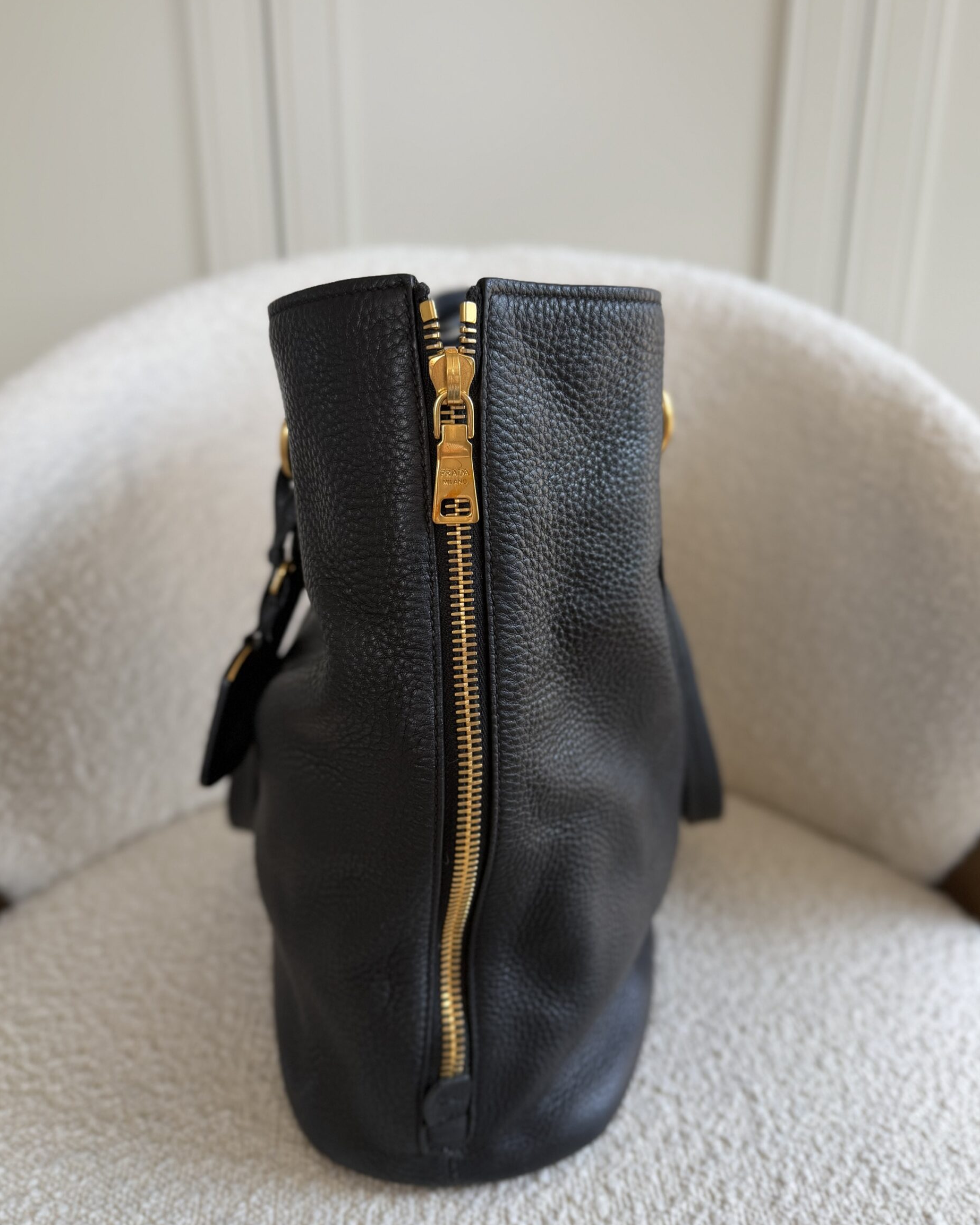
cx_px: 483
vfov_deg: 66.0
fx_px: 943
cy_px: 606
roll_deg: -0.3
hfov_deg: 54.9
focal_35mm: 26
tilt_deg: -20.3
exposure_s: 1/121
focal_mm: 6.76
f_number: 1.78
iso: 64
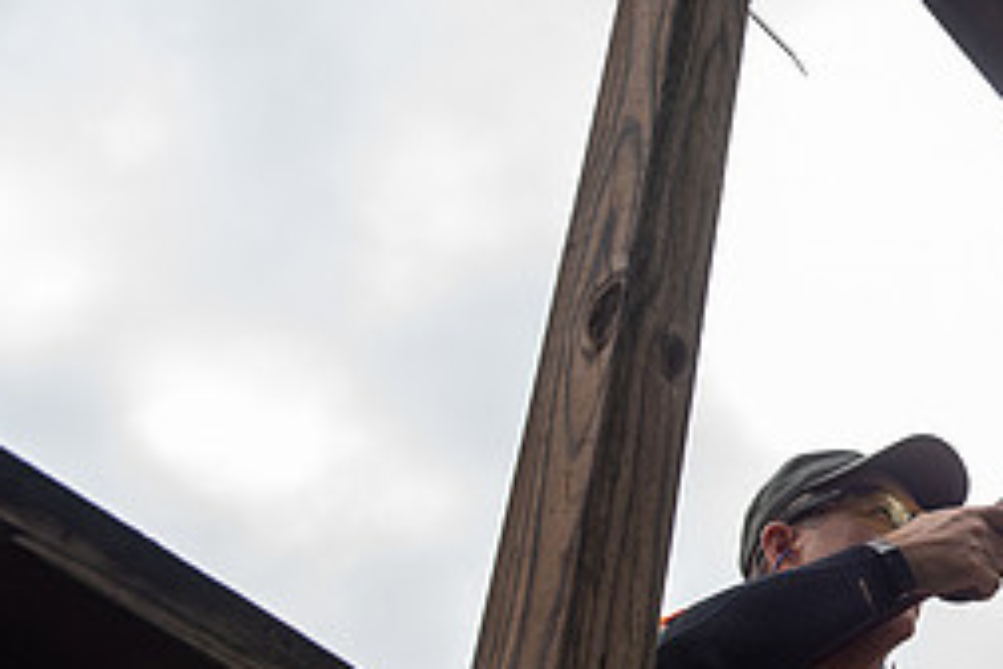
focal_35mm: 69
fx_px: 1922
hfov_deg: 27.1
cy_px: 434
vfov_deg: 19.7
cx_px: 1067
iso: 125
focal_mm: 30
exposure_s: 1/250
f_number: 5.6
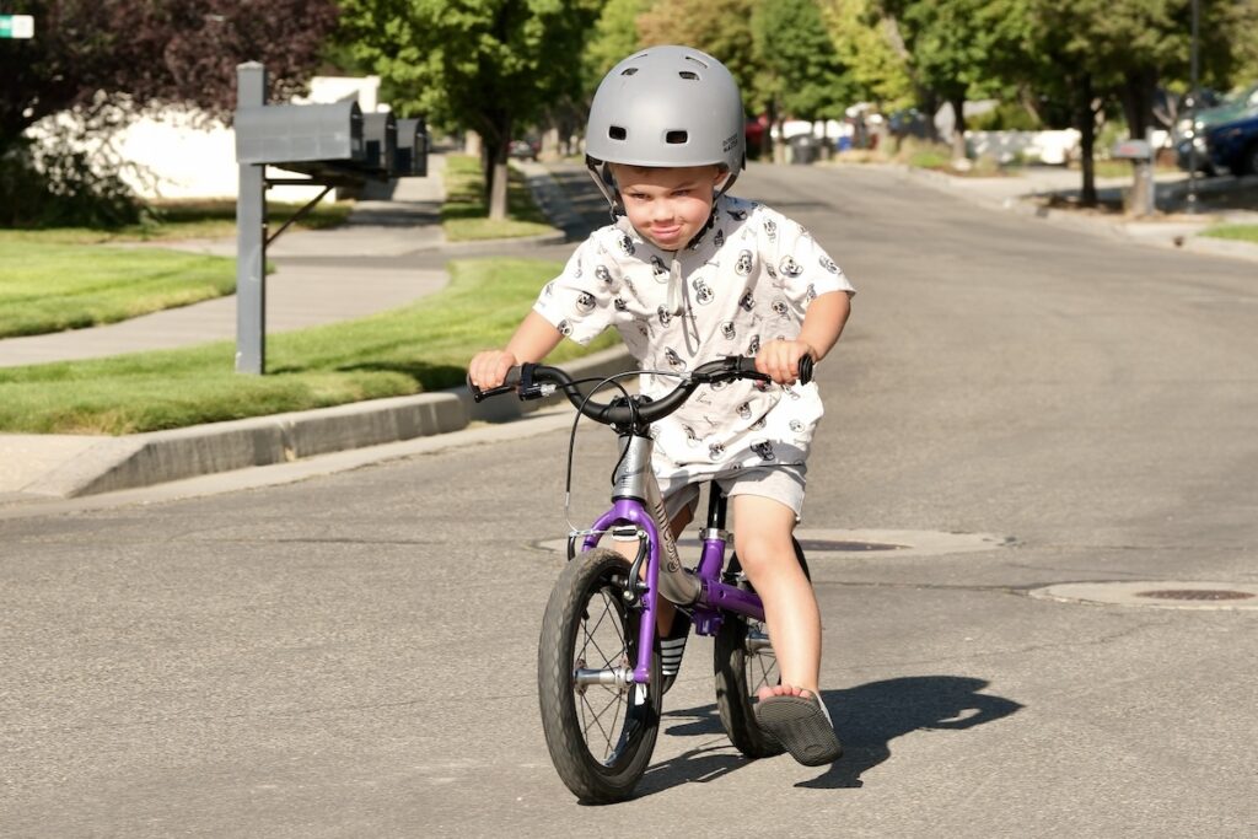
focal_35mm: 75
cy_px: 420
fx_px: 2621
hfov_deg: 27.0
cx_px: 629
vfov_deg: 18.2
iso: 125
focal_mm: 50
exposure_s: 1/350
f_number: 5.6
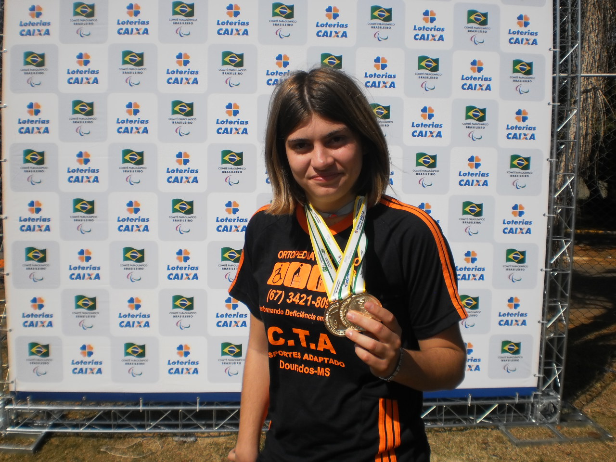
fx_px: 641
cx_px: 308
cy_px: 231
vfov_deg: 39.7
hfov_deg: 51.4
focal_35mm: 36
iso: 100
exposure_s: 1/2000
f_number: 4.6
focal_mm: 6.3
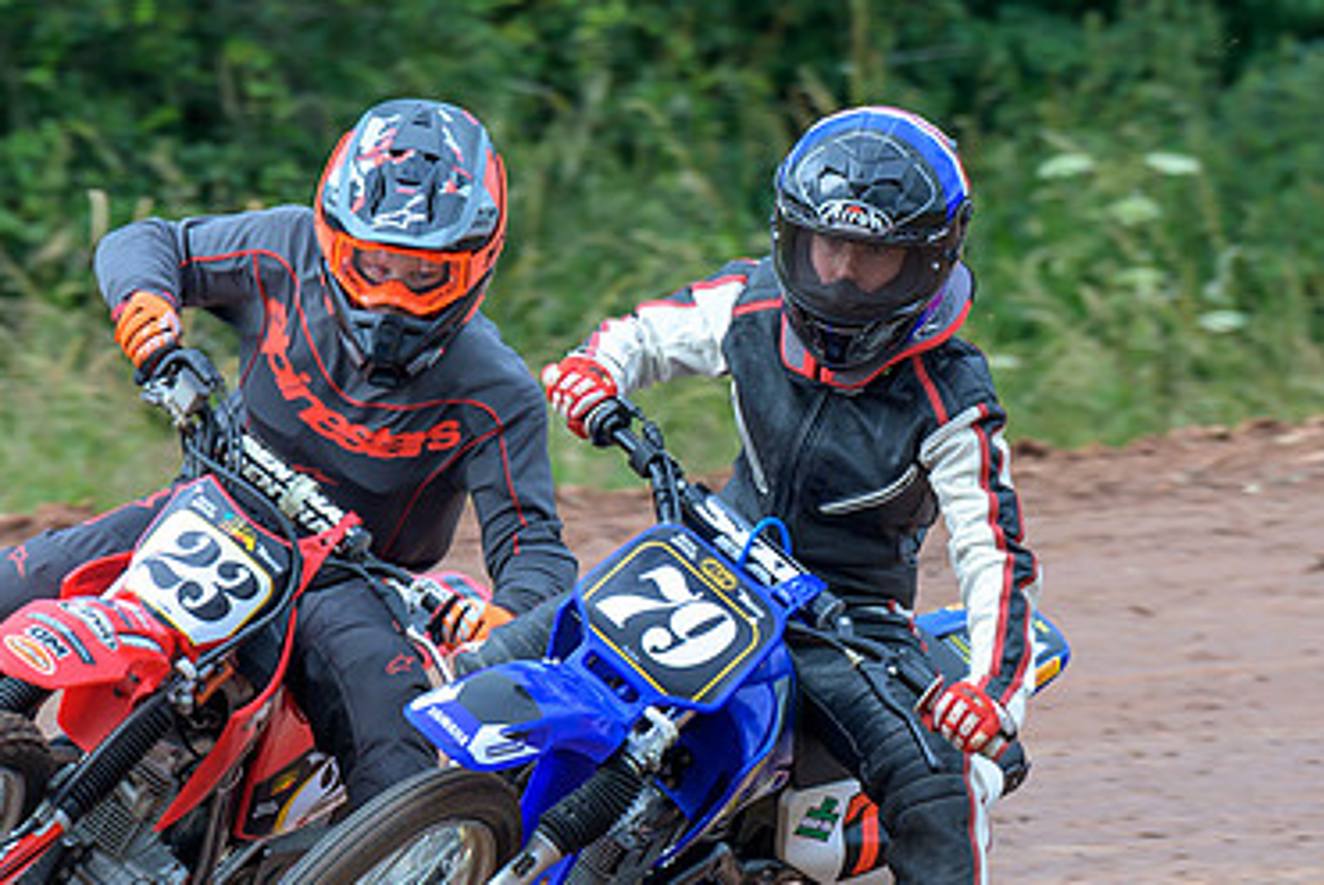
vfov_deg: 1.9
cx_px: 676
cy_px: 500
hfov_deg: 2.8
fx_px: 26721
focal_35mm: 726
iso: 100
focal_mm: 200
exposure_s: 1/320
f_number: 5
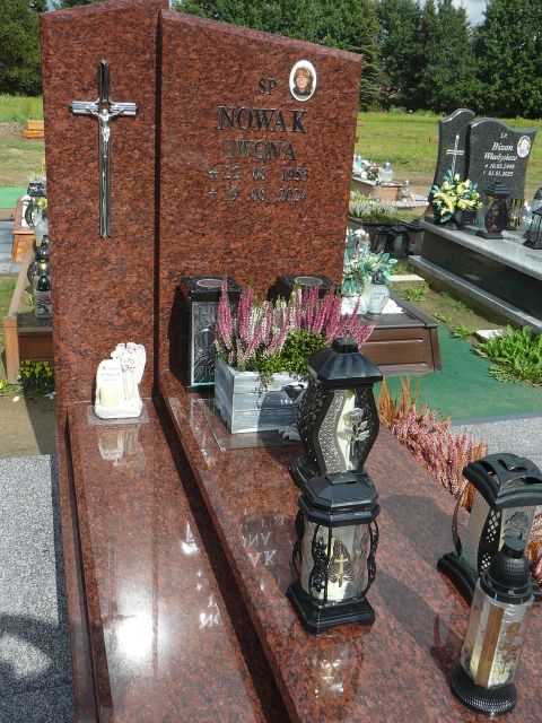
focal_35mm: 35
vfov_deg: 52.6
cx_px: 271
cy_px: 362
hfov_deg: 40.7
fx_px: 731
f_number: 5
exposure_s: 1/400
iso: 80
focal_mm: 5.2
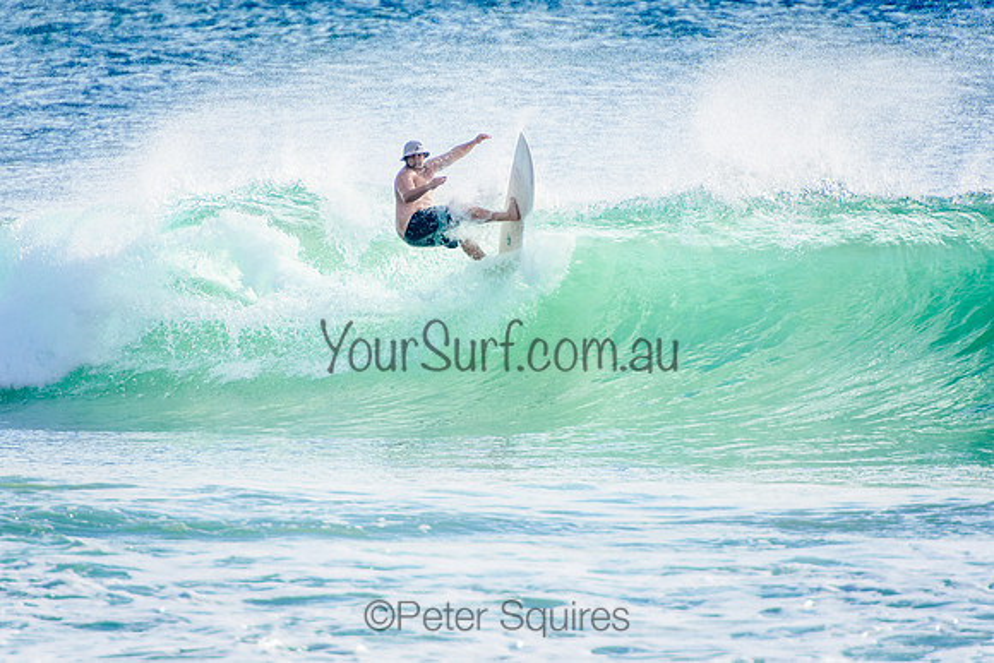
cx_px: 497
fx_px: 16570
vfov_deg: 2.3
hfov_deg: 3.4
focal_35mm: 600
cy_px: 332
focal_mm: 400
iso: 450
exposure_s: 1/2000
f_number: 5.6
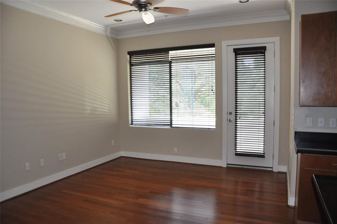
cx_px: 168
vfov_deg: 47.8
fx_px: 252
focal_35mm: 27
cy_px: 112
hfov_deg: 67.4
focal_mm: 18
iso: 800
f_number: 3.5
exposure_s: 1/100
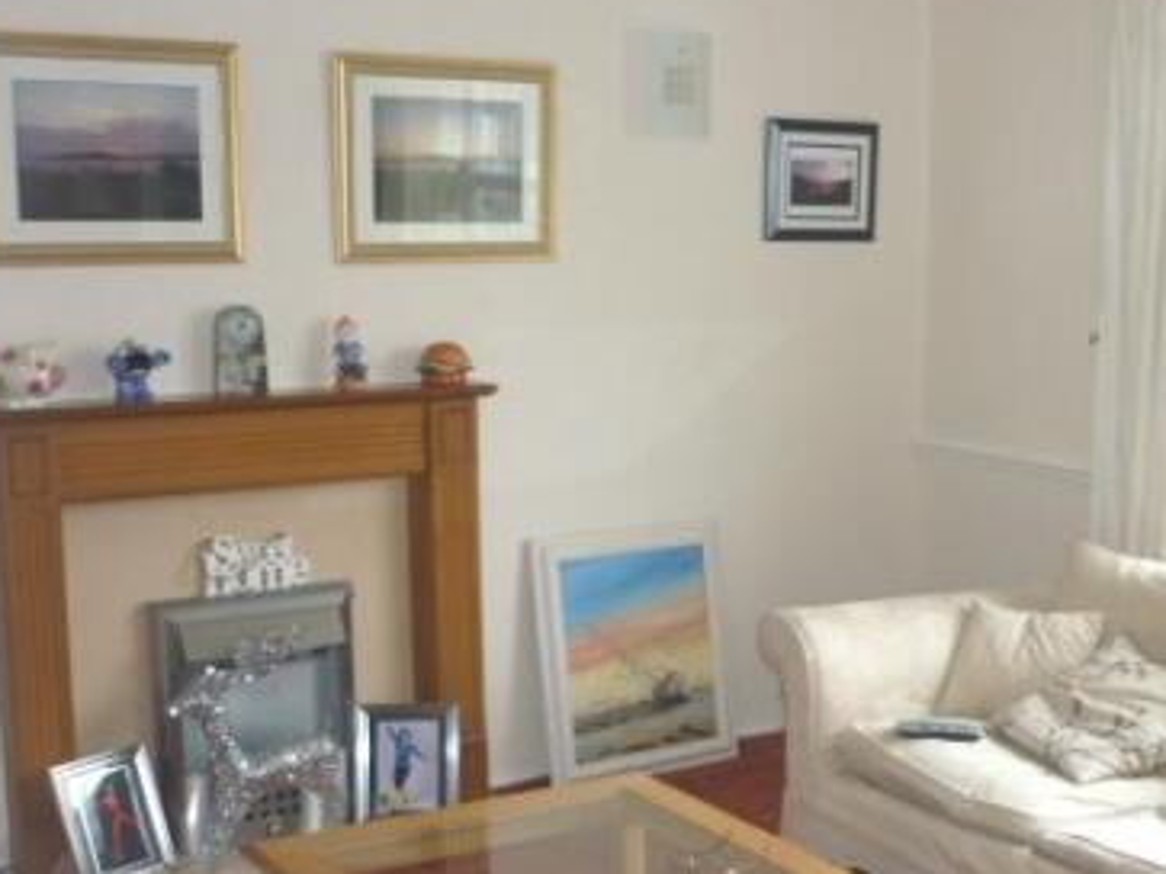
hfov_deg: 35.5
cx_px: 843
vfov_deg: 27.4
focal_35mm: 53
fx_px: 1785
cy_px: 554
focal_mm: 5.5
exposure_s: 1/30
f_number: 2.8
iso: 100
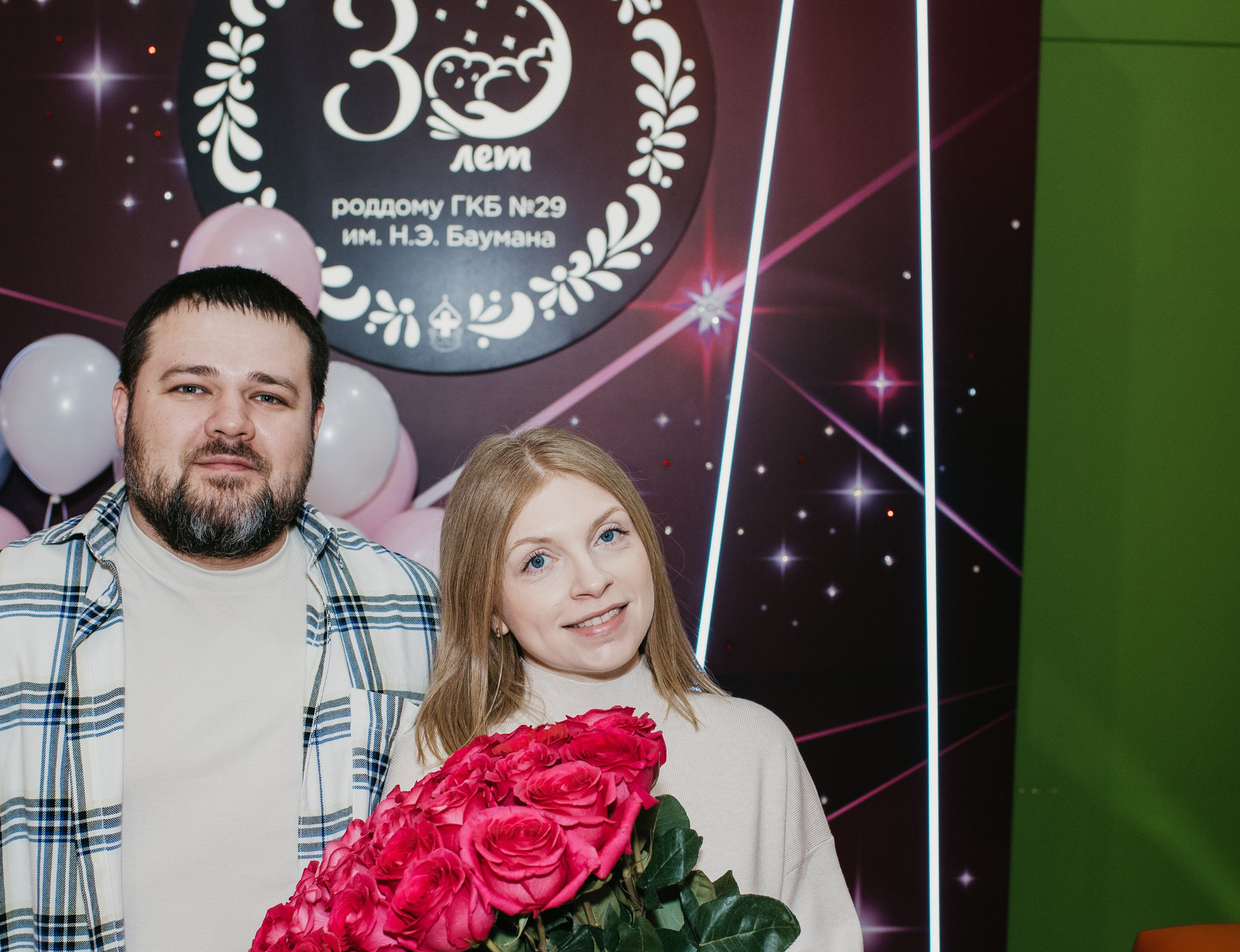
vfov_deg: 25.4
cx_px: 570
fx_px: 2096
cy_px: 654
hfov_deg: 32.9
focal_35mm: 58
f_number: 4.5
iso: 400
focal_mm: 35
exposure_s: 1/160
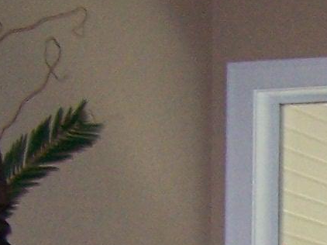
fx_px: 2190
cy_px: 678
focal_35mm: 232
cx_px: 797
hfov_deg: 7.9
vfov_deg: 6.0
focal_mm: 6.3
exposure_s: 1/60
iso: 140
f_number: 2.8
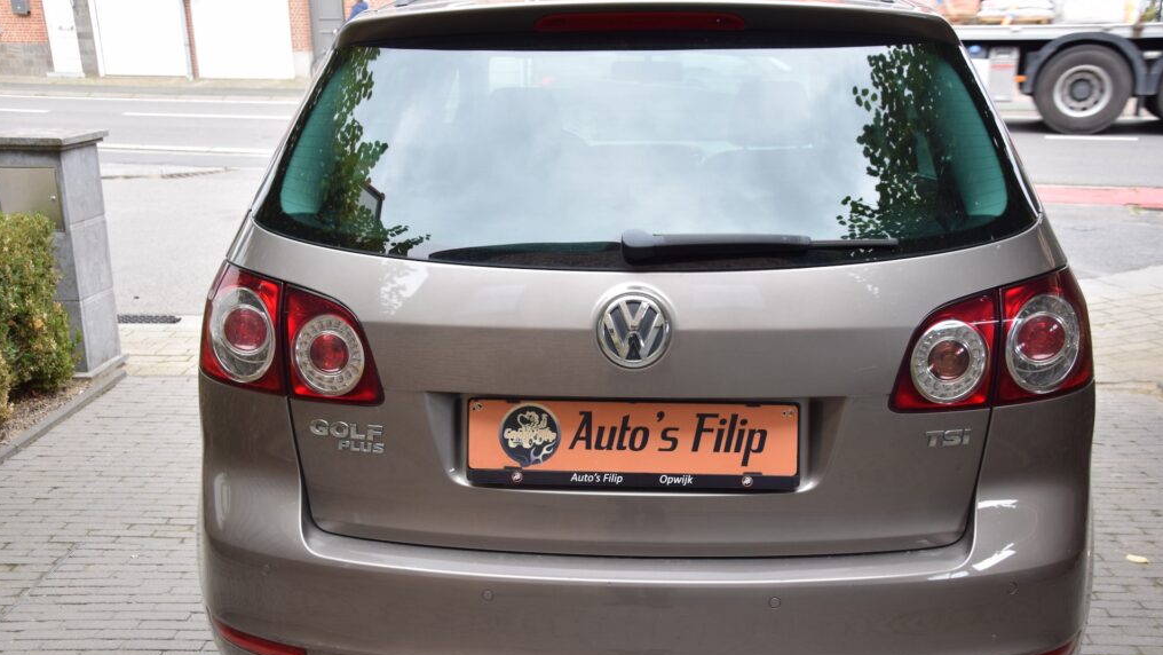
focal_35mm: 38
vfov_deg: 31.2
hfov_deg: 52.8
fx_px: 1172
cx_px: 579
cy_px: 364
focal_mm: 24
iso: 400
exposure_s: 1/100
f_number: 5
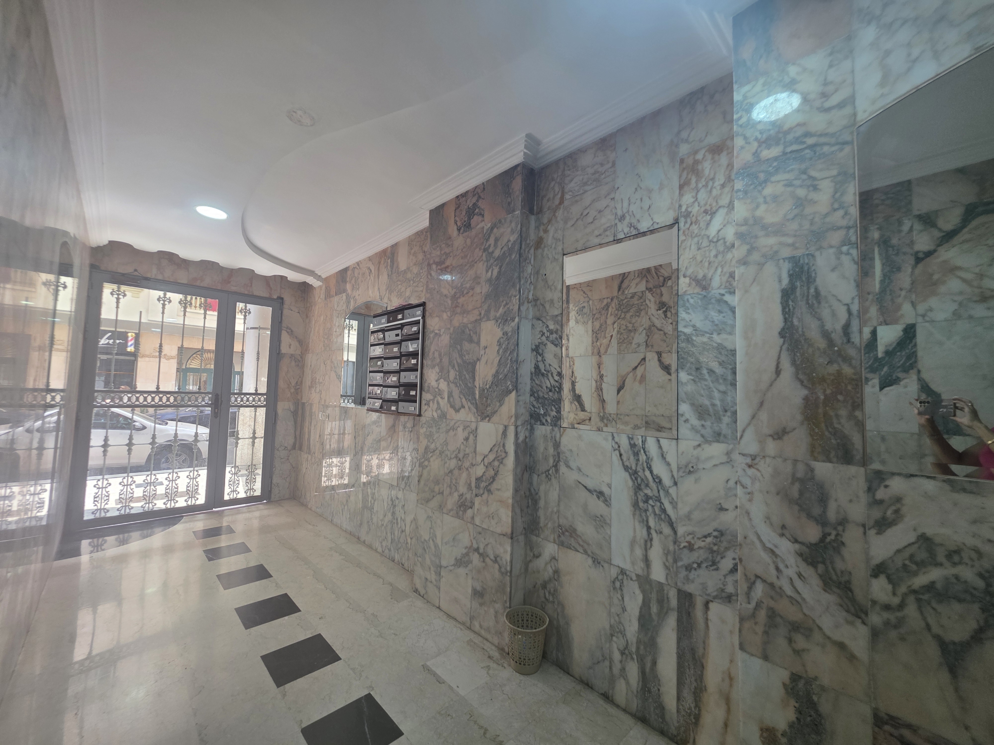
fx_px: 373
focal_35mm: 13
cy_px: 372
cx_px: 497
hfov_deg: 106.2
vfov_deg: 89.9
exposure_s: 1/100
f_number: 1.9
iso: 125
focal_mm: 2.2
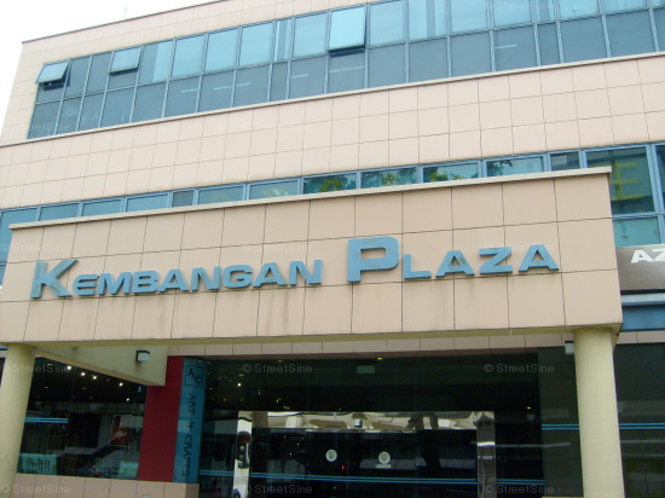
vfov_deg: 40.7
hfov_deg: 52.6
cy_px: 249
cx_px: 332
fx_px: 672
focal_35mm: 35
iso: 80
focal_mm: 5.8
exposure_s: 1/250
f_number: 2.8
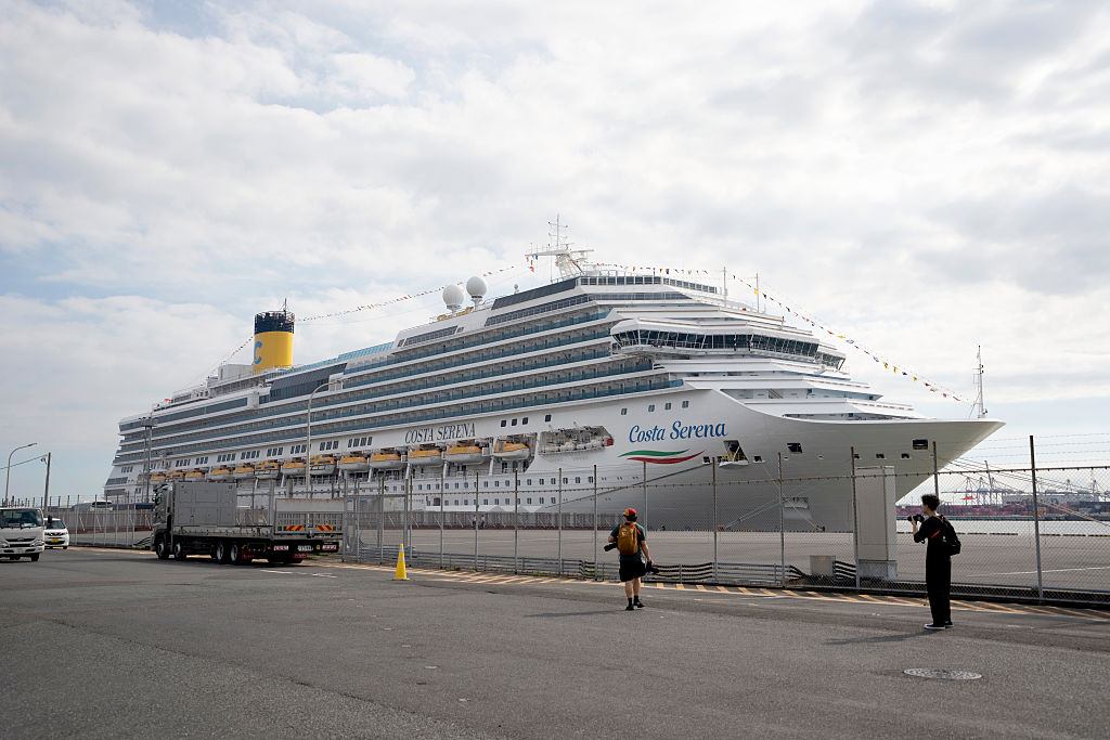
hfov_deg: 53.0
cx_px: 555
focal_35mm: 36
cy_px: 370
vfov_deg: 36.8
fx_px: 1113
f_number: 4.5
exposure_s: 1/800
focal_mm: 36.1
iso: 100
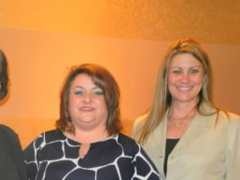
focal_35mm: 83
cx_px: -36
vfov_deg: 17.2
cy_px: 194
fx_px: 576
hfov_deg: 22.0
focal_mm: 6.8
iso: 200
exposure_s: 1/30
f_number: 2.8
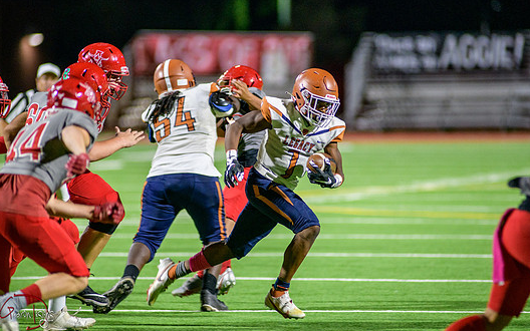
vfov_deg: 3.9
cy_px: 167
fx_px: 4853
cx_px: 246
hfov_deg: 6.3
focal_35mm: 336
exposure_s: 1/500
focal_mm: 300
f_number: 2.8
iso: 2000
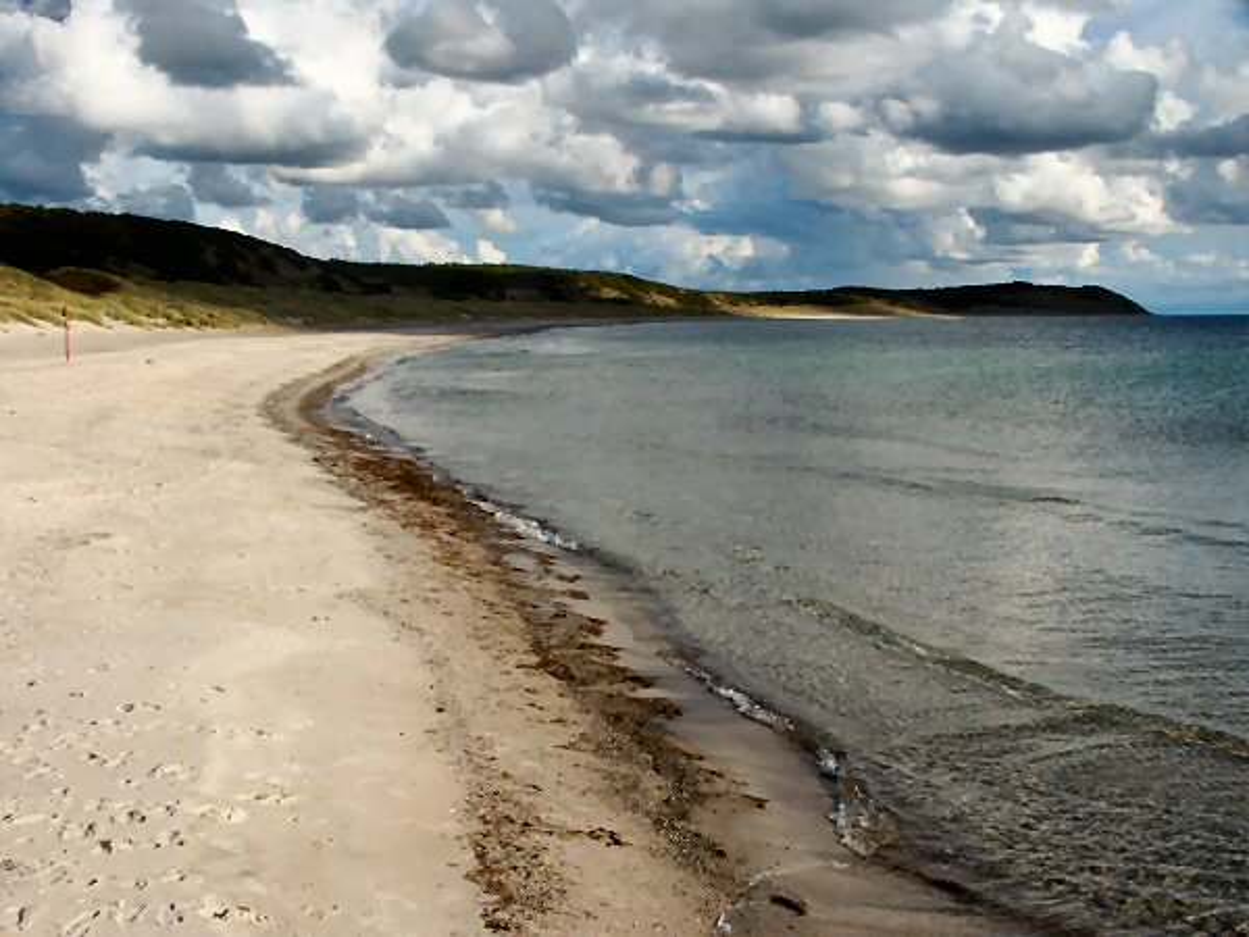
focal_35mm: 43
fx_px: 1552
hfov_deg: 43.9
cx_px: 624
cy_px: 468
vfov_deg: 33.6
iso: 100
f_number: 8
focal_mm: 11.1
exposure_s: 1/350
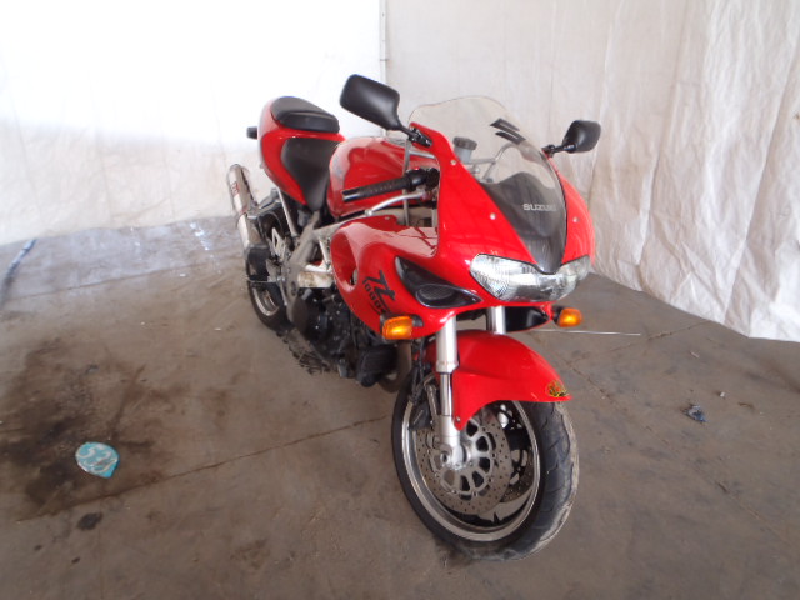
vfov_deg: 49.7
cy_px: 300
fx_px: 647
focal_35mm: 28
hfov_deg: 63.4
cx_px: 400
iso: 100
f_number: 3.5
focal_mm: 5
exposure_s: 1/30
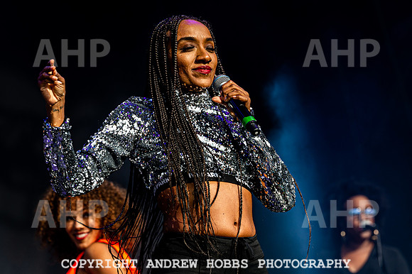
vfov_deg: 7.0
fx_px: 2251
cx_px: 187
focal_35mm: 197
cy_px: 94
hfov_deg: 10.5
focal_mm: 150
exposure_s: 1/1000
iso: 220
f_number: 5
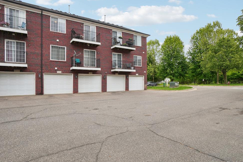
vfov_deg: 60.6
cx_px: 124
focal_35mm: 21
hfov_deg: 82.5
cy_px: 82
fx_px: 138
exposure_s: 1/250
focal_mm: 13
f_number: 8
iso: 100
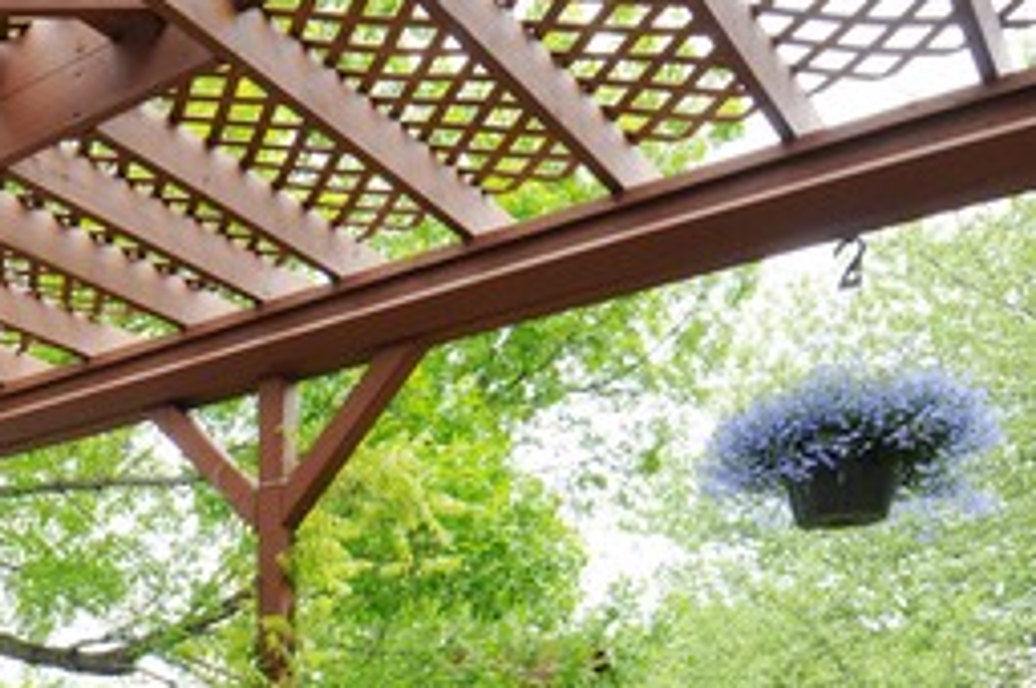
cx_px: 49
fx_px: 1293
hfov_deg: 39.5
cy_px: 779
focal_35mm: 45
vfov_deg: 27.0
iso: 500
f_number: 7.1
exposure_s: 1/200
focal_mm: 12
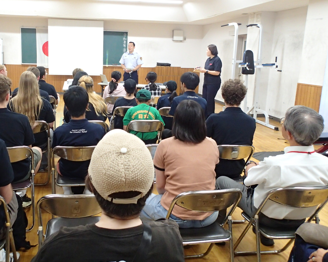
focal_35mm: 32
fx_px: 311
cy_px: 112
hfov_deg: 54.8
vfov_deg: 45.6
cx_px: 115
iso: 500
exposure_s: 1/60
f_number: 2.8
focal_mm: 4.5
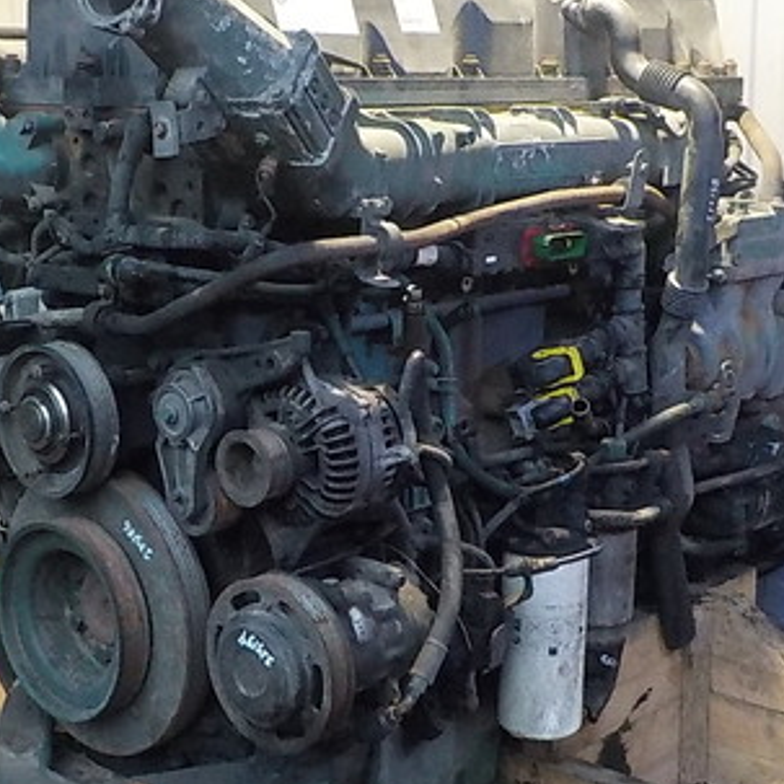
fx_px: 1435
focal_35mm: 56
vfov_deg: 30.6
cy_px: 406
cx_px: 308
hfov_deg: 30.5
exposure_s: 1/30
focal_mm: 4.1
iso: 800
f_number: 3.3
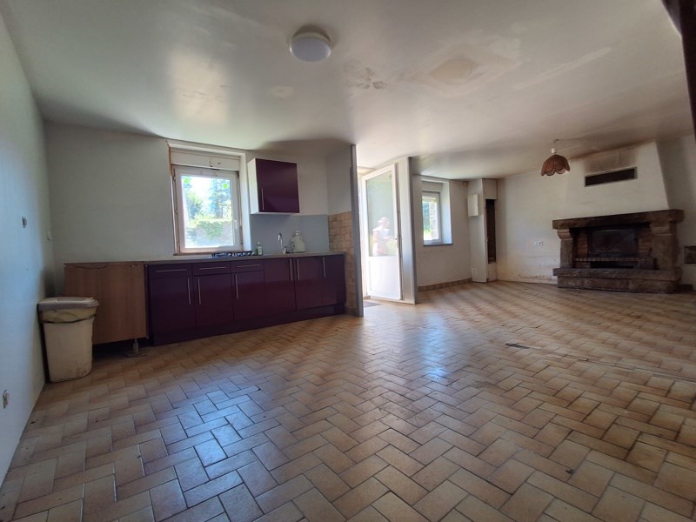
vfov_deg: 78.1
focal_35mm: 16
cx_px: 348
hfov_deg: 94.5
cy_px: 261
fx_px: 322
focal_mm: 1.64
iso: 64
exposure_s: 1/60
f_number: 2.2
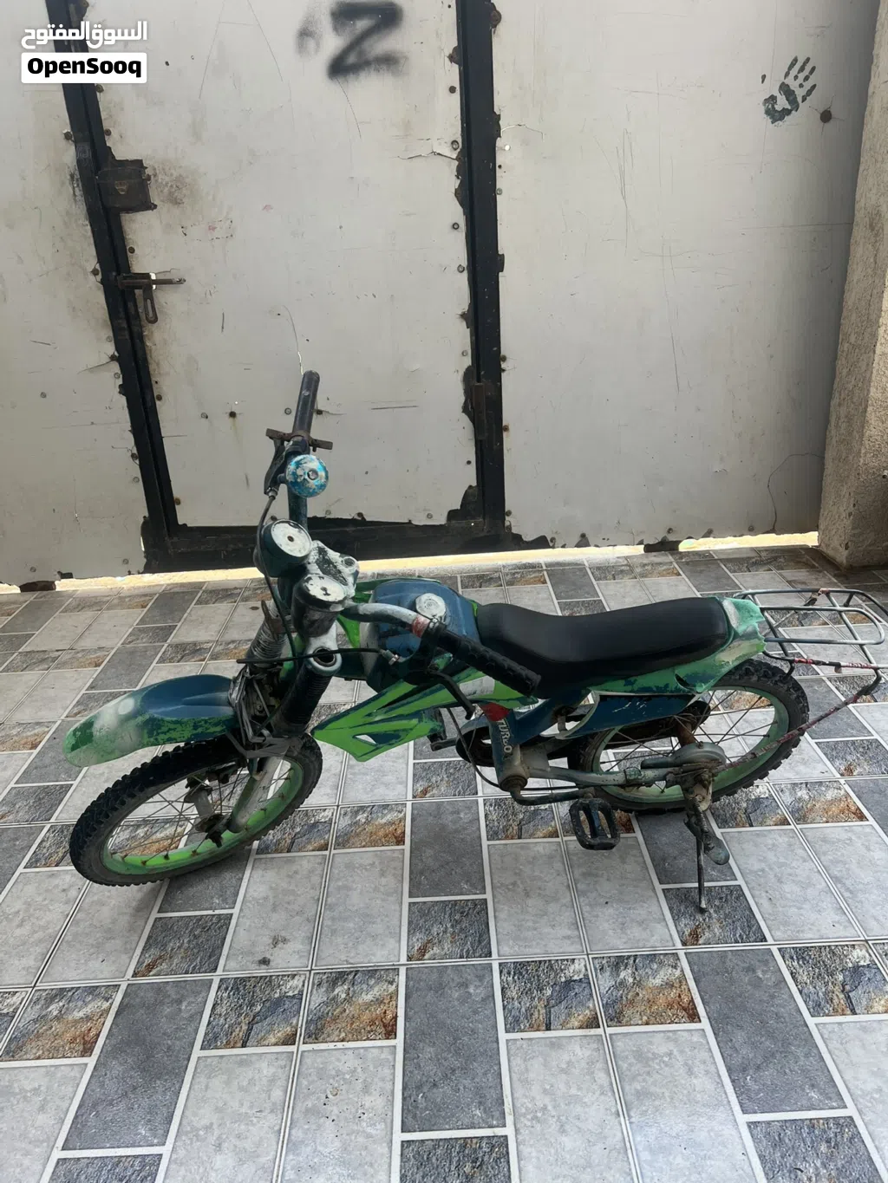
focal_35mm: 26
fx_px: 889
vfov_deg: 67.3
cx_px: 444
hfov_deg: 53.1
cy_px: 592
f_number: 1.5
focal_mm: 5.7
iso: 50
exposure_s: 1/558
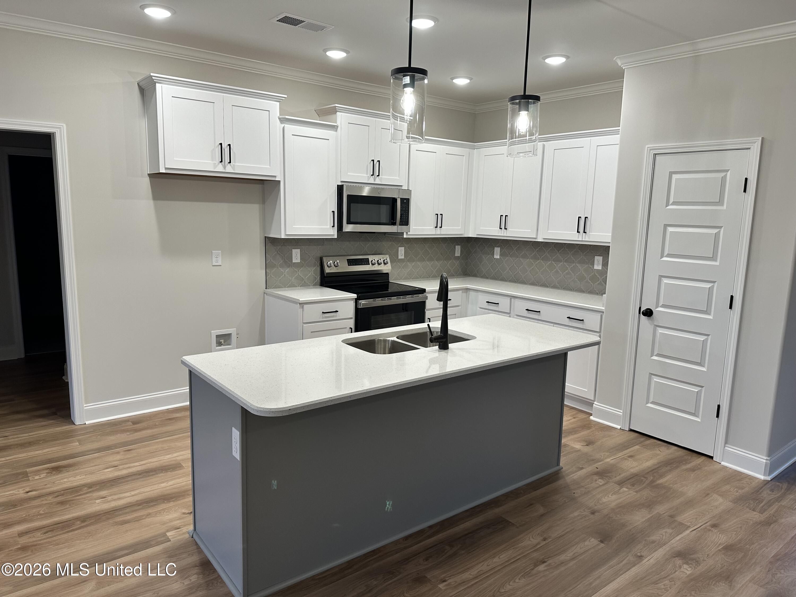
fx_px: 552
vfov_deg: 56.8
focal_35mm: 24
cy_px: 298
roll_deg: -1.6
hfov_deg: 71.6
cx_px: 398
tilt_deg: -8.9
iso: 125
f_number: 1.78
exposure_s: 1/120
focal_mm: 6.86
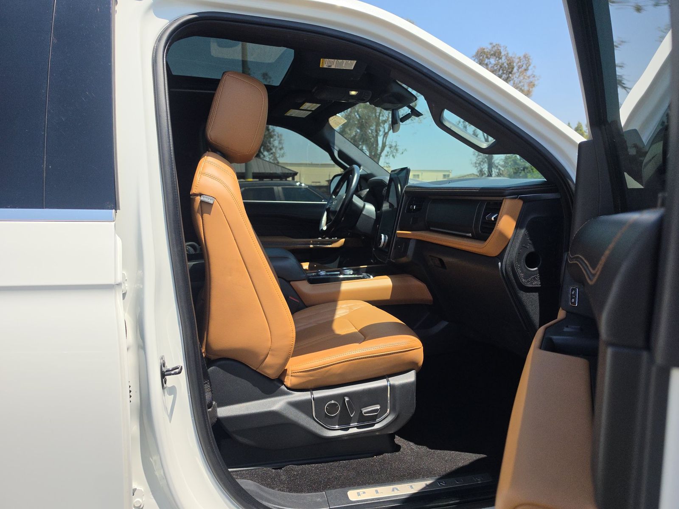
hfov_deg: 73.9
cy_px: 254
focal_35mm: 23
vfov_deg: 58.9
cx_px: 340
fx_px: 451
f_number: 1.4
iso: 63
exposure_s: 1/6353
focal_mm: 6.5
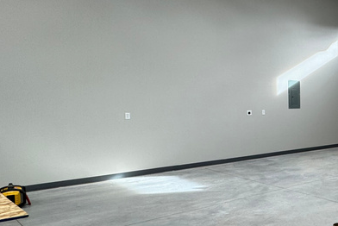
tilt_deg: -4.8
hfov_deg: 37.4
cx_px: 412
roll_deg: -0.3
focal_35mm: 38
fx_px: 357
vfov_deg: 35.1
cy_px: 124
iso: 64
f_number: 2.2
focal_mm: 2.22
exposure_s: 1/120
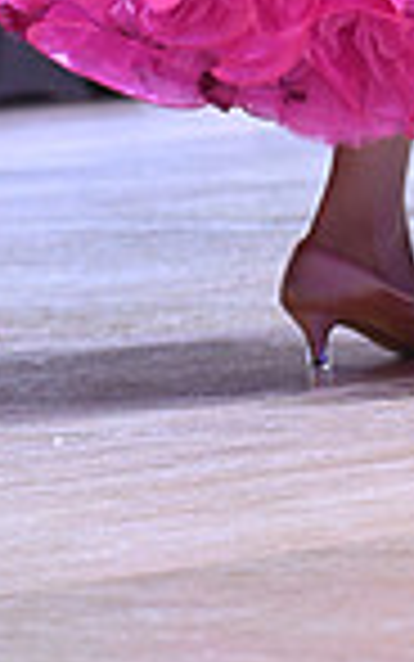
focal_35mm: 330
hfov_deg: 4.0
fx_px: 5952
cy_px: -608
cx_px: 380
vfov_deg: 6.2
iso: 2500
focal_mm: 82
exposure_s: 1/400
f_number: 5.6
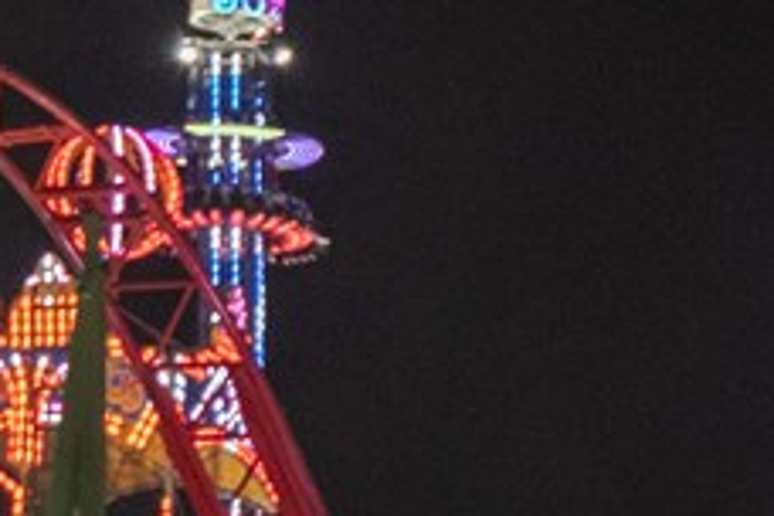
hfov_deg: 5.7
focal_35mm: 349
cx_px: 1772
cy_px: 1100
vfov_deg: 3.9
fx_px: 7503
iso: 1000
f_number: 2.8
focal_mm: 35.5
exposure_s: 1/125
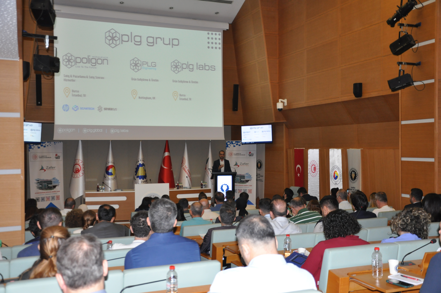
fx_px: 477
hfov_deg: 49.6
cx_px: 220
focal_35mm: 39
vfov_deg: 34.1
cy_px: 146
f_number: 4
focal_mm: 26
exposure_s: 1/60
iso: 800
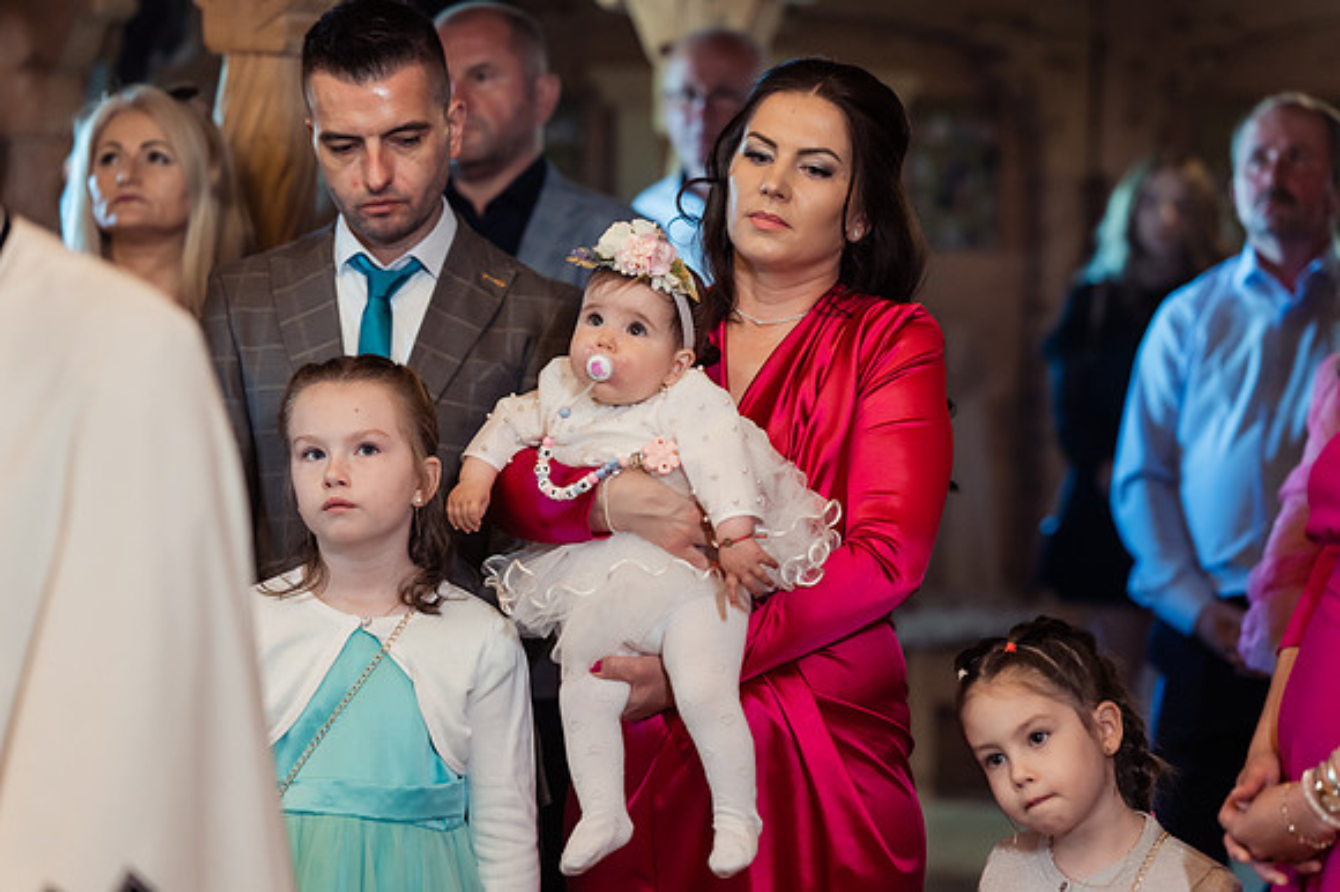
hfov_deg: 22.1
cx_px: 726
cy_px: 474
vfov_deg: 14.8
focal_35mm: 92
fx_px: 3424
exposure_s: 1/200
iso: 1250
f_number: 2.2
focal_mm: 85
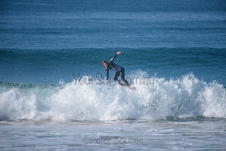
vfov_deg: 2.8
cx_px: 113
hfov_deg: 4.1
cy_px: 76
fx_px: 3139
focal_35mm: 500
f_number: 5.6
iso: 200
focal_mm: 500
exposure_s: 1/2000
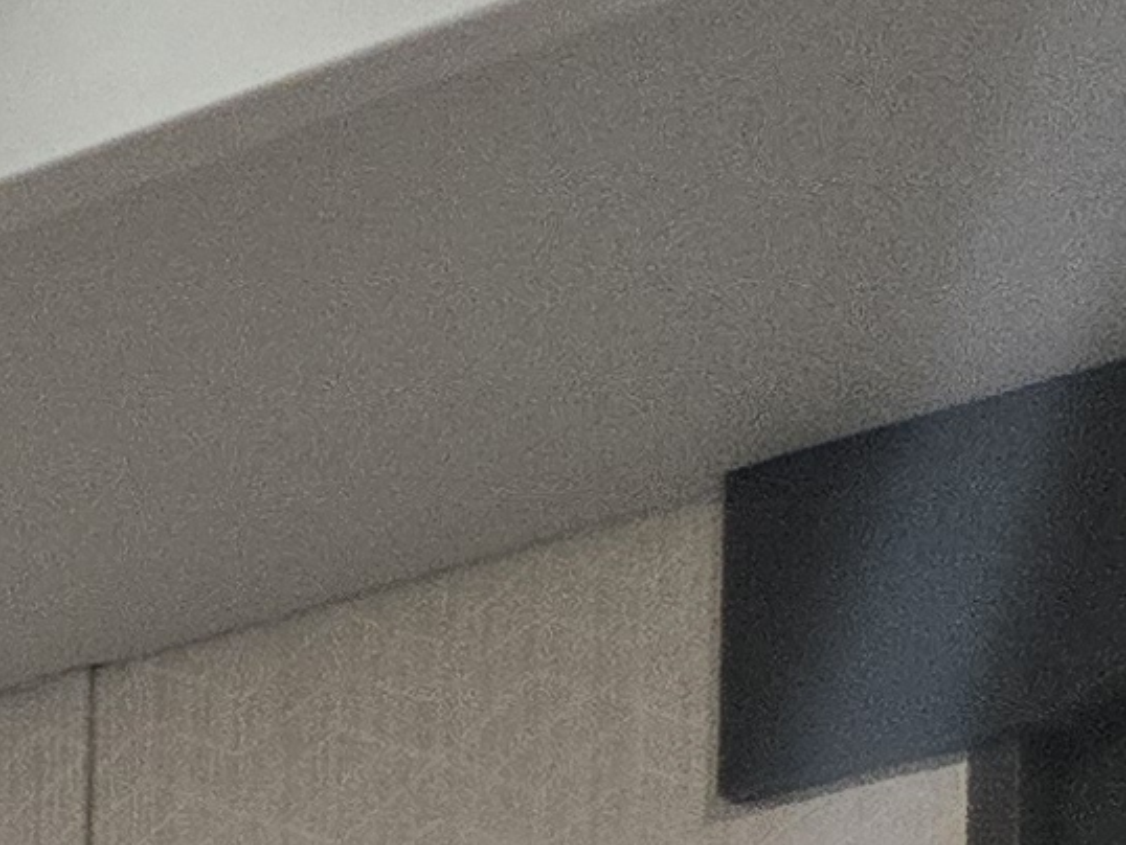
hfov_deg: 9.2
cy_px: 3102
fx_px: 5565
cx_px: -2281
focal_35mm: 171
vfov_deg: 7.1
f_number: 1.8
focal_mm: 5.4
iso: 250
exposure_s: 1/120
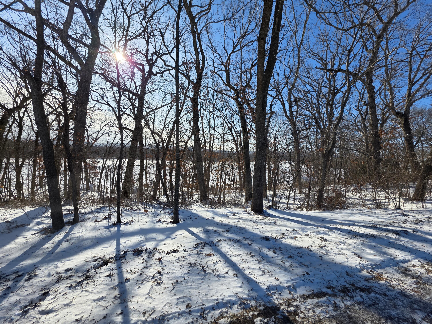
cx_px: 216
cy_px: 162
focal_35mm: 13
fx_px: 162
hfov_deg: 106.2
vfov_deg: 89.9
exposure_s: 1/2216
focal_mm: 2.2
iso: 40
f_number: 1.9
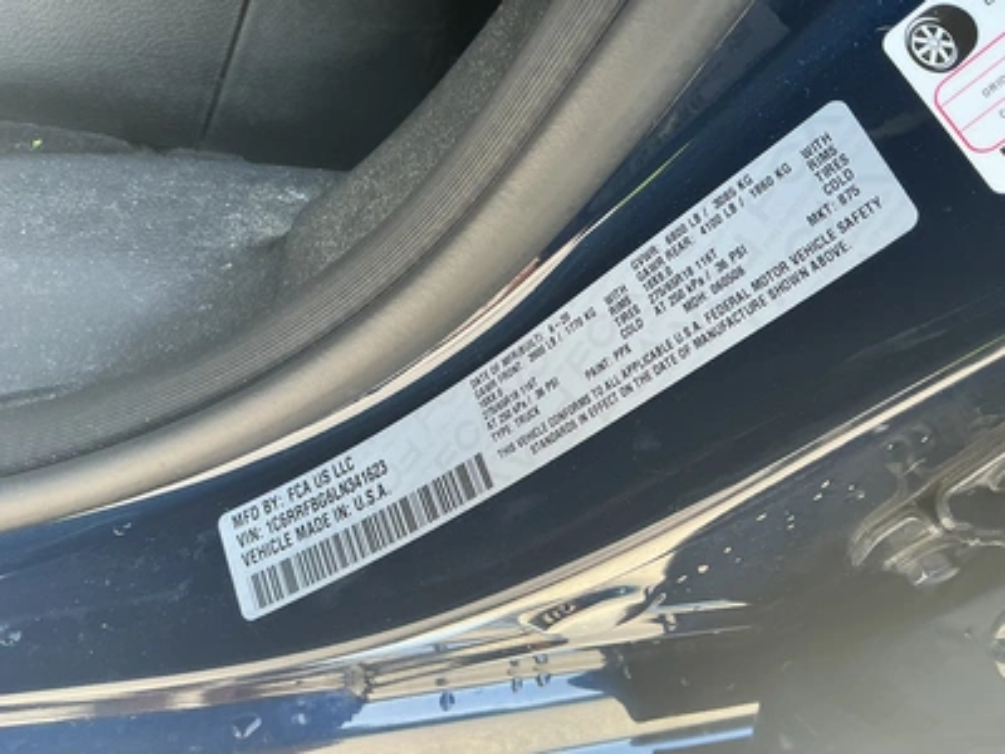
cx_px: 502
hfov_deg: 63.4
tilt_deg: -45.3
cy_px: 377
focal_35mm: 28
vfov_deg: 49.7
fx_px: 813
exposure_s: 1/122
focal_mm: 3
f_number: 1.8
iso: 50
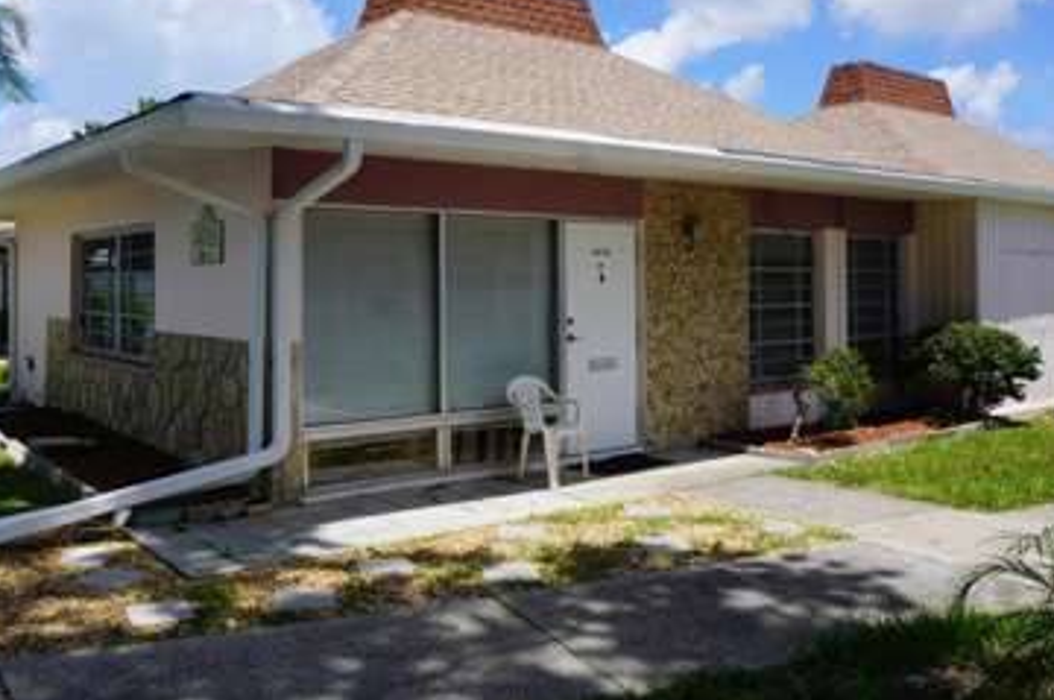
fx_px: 936
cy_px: 242
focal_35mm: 32
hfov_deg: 58.4
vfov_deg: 40.6
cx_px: 436
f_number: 10
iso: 100
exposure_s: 1/160
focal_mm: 16
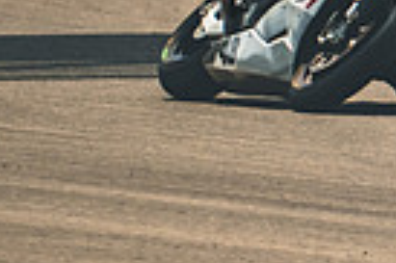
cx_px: 397
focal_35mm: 1895
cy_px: -294
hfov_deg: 1.1
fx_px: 20820
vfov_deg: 0.7
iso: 320
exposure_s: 1/1250
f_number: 5.2
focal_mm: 280.4
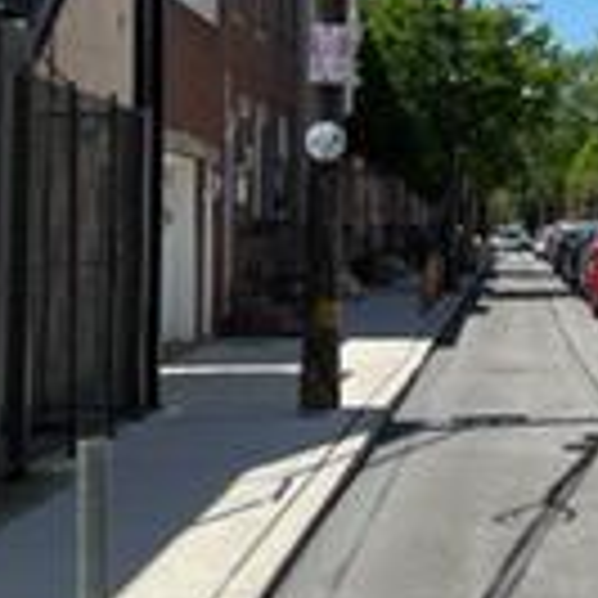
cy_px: 153
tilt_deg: +2.0
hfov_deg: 15.3
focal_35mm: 111
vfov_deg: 15.6
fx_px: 2169
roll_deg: -0.8
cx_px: 656
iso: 50
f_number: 1.5
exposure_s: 1/3257
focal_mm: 5.7
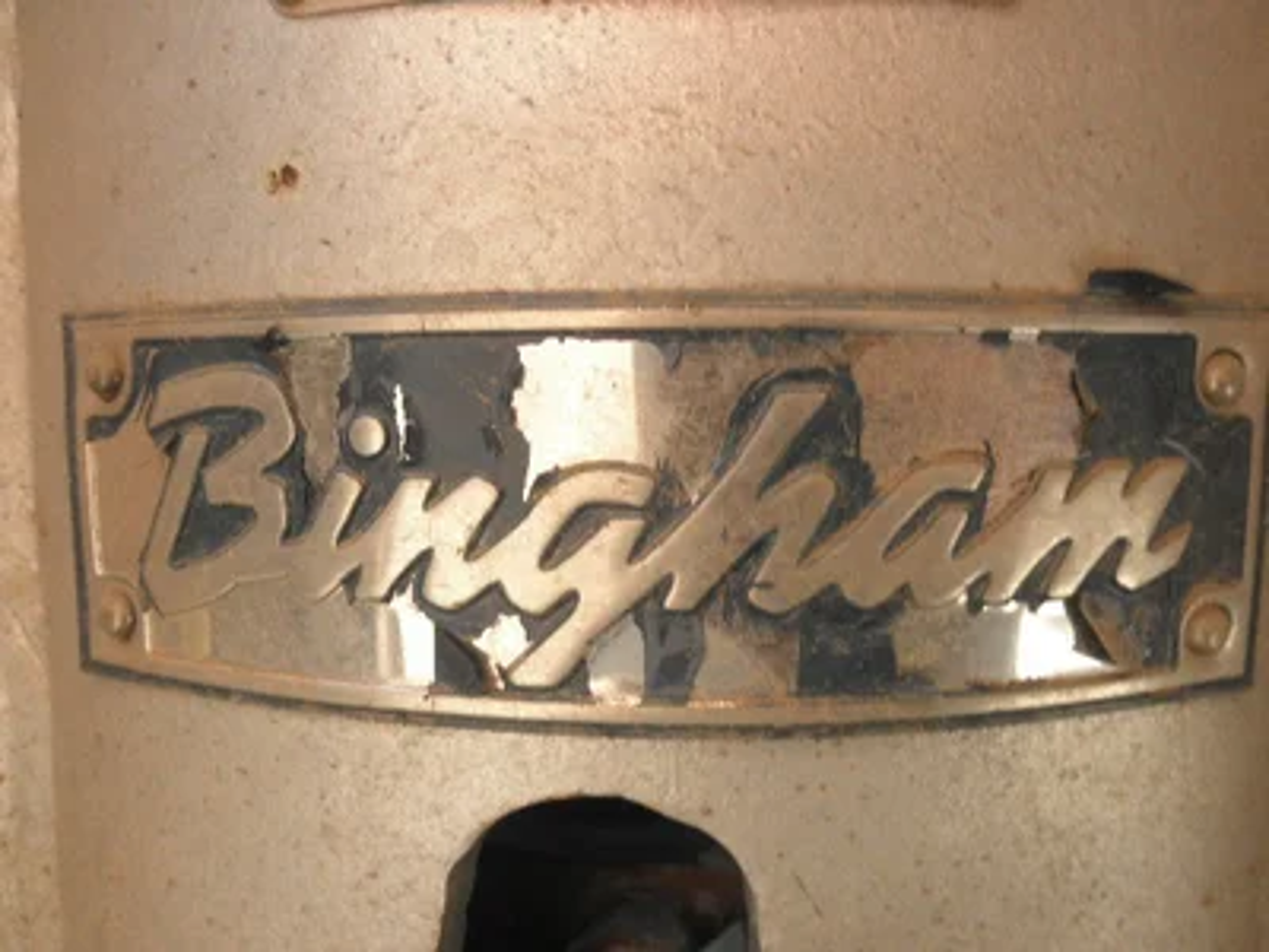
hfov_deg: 63.4
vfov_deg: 49.7
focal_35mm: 28
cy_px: 476
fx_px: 1026
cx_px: 634
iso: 64
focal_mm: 5
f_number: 3
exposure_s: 1/80
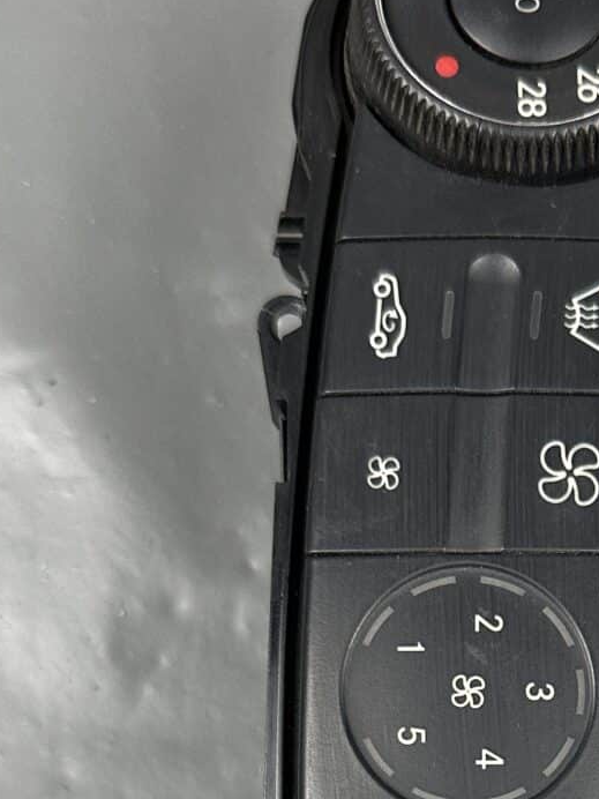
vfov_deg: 25.2
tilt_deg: -89.7
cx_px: 575
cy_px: 910
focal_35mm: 71
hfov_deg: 20.2
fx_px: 1638
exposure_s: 1/100
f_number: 1.78
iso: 200
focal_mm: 6.86
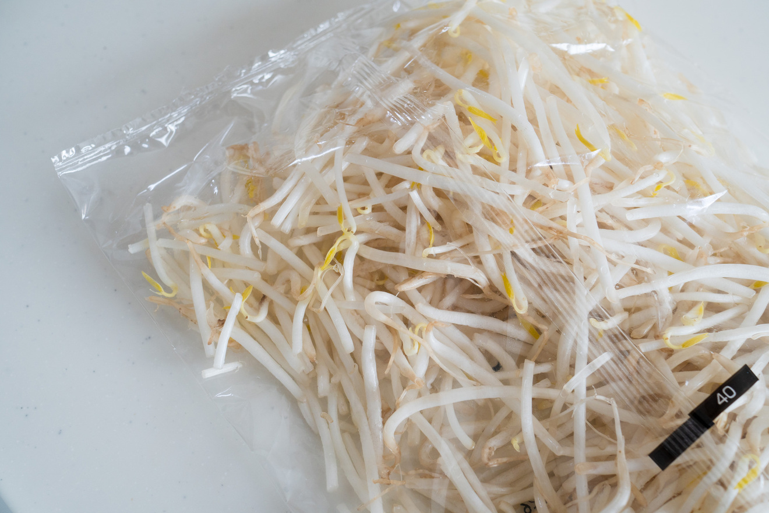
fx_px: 769
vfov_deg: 36.9
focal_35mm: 36
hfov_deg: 53.1
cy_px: 256
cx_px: 384
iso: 250
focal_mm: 24
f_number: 4.5
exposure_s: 1/60
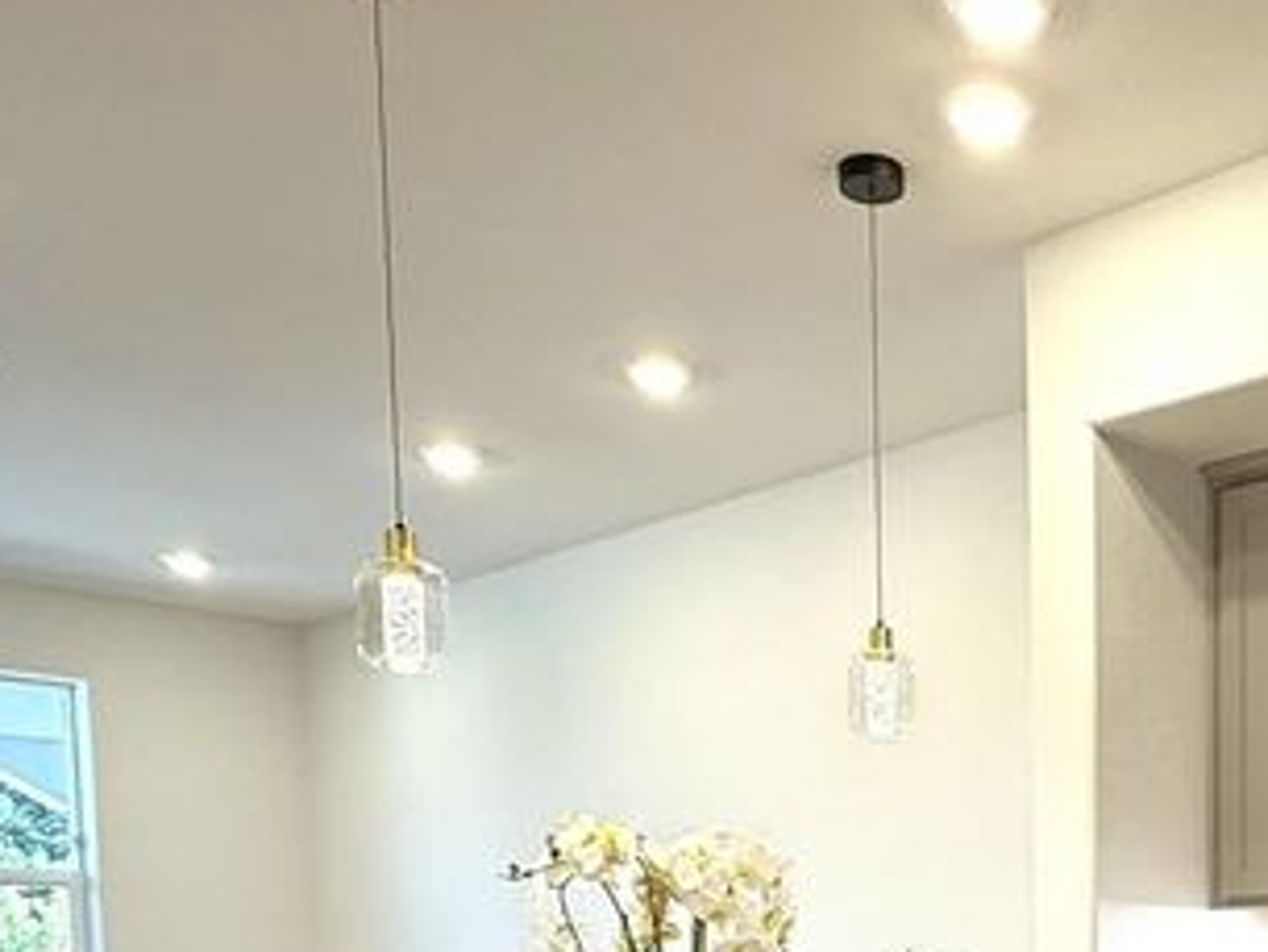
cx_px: 1147
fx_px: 1722
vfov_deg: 27.2
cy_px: 1143
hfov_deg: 37.7
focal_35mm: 47
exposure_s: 1/120
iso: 160
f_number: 2.2
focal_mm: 2.22
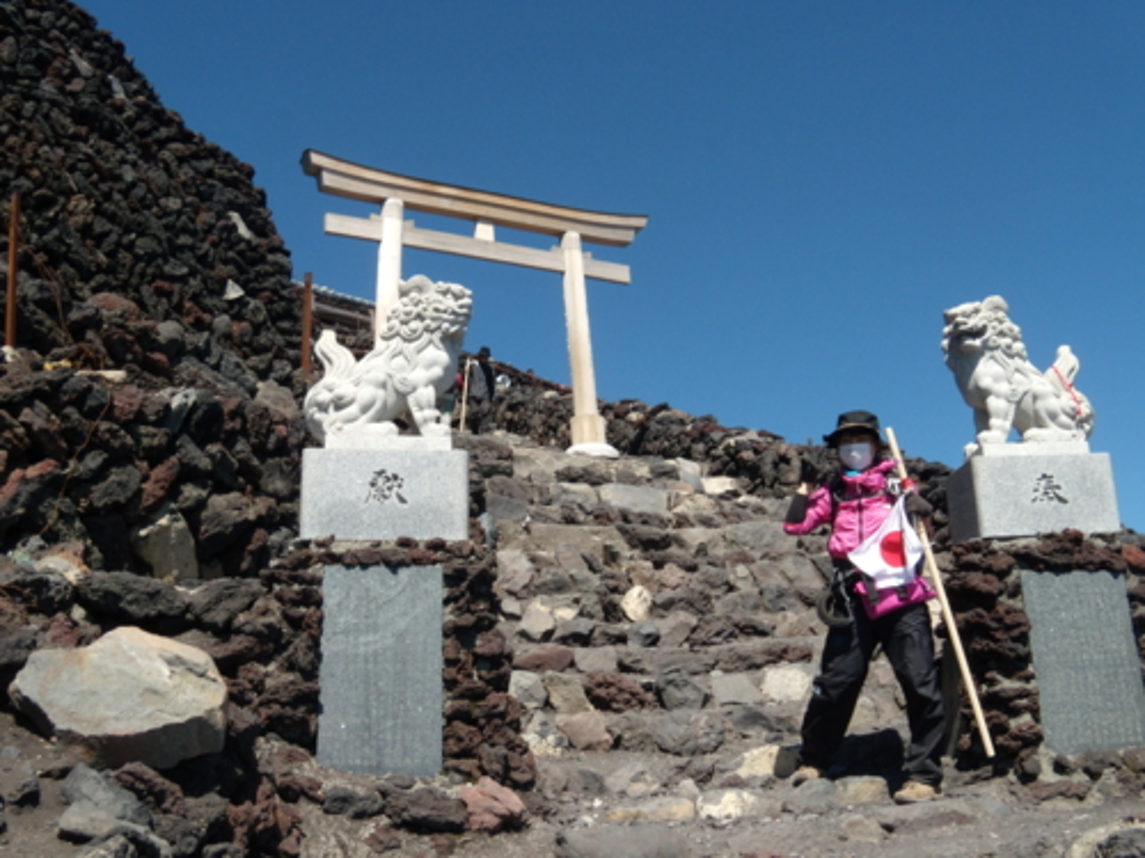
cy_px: 429
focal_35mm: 36
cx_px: 572
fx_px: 1191
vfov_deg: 39.7
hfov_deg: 51.4
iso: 80
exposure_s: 1/160
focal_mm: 6.4
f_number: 8.5
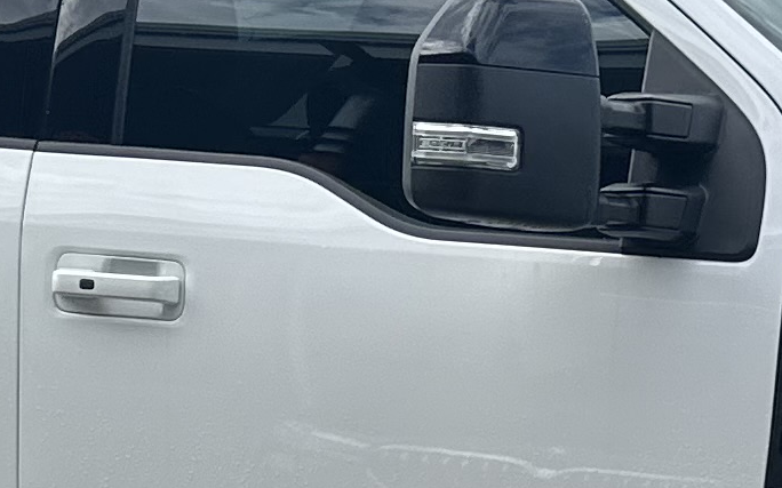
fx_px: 3196
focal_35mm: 150
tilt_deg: -14.5
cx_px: 353
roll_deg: -2.1
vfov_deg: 8.6
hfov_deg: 13.9
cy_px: 711
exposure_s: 1/2203
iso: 80
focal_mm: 6.86
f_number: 1.78
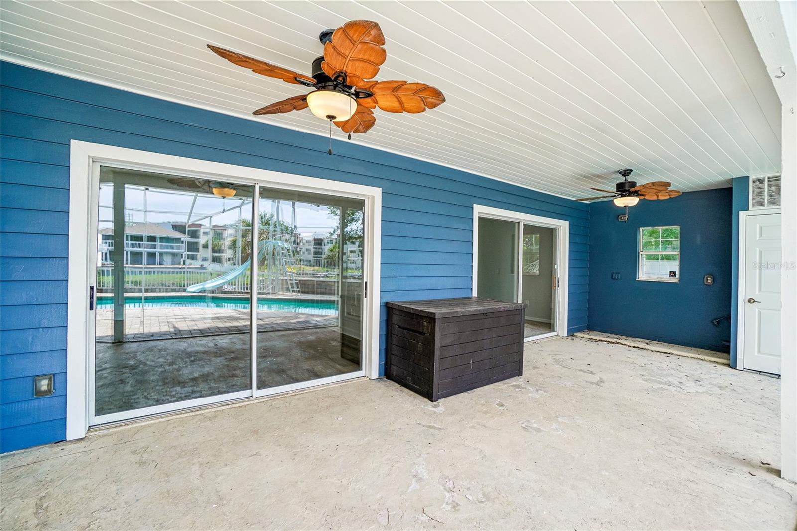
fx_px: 332
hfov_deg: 100.4
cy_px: 266
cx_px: 398
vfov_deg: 77.3
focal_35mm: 15
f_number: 8
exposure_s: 1/30
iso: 160
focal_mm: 10
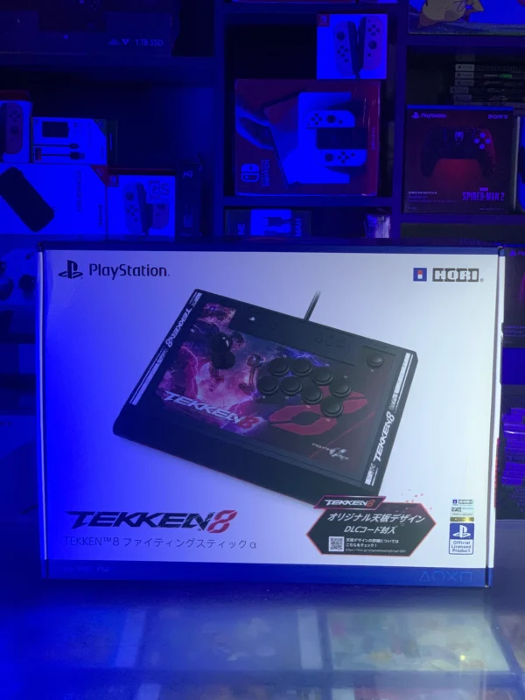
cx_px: 262
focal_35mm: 52
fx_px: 1052
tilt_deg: -9.5
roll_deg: -0.6
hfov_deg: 28.0
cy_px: 350
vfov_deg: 36.8
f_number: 2.4
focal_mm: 6
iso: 320
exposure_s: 1/50
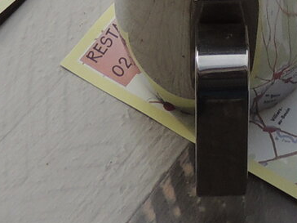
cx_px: 319
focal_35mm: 135
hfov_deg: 14.3
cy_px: -275
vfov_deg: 9.9
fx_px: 1158
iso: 100
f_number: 3
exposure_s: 1/1000
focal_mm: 4.3
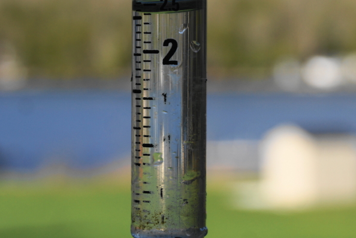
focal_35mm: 139
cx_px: 191
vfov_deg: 9.9
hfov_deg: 14.8
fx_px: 1373
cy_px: 87
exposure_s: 1/160
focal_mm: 55
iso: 100
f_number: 6.3
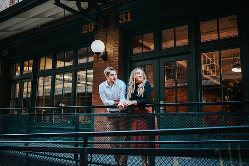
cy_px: 83
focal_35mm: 35
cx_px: 124
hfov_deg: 54.4
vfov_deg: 37.9
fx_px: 242
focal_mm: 35
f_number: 1.8
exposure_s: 1/500
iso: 800
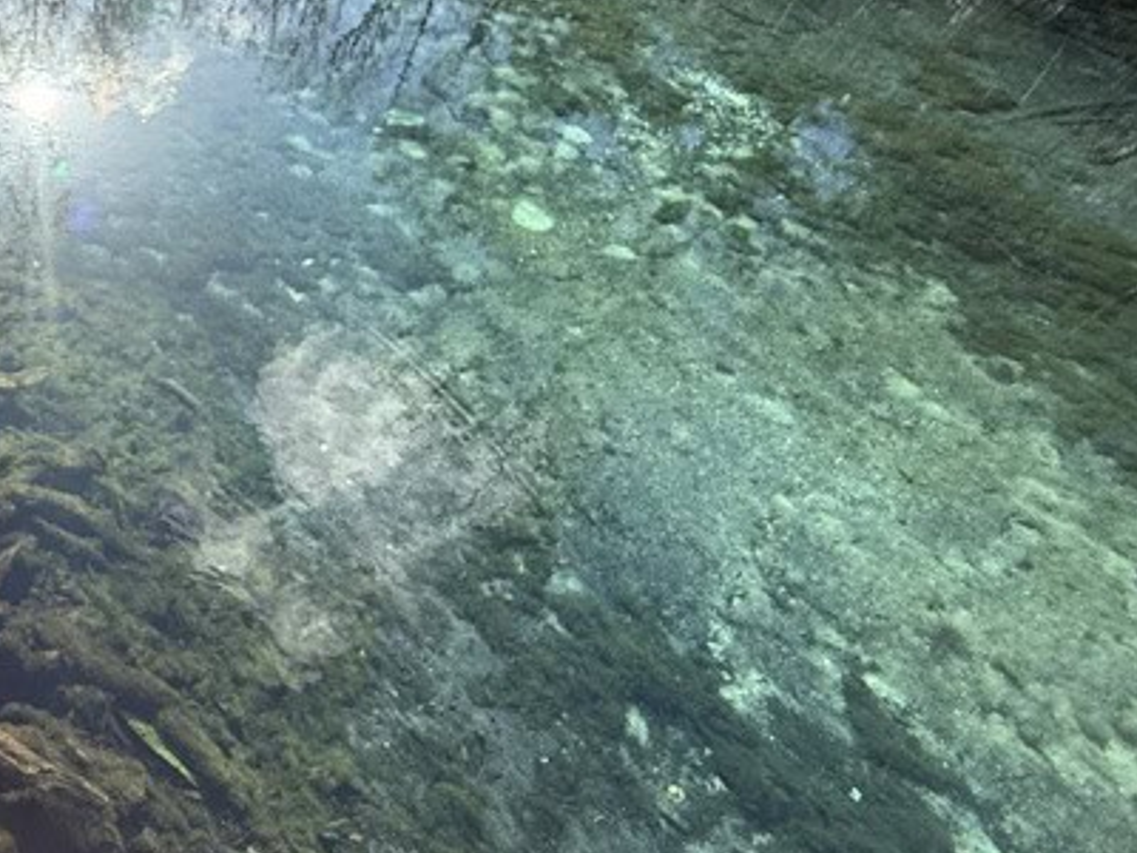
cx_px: 57
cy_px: 136
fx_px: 920
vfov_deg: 46.4
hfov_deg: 53.1
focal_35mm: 28
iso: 64
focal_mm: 2.2
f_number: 2.2
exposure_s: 1/742
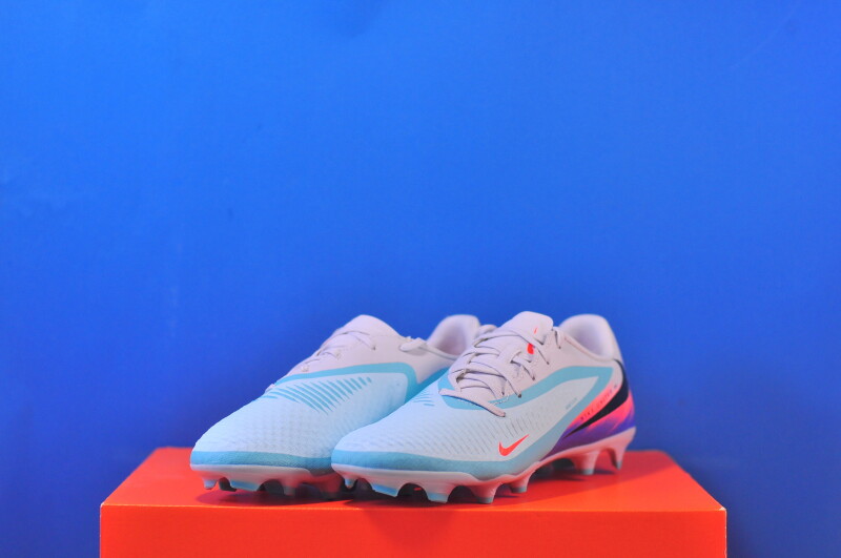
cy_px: 279
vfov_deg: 18.1
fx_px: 1750
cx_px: 420
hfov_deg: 27.0
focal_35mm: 75
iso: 250
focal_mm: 50
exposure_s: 1/320
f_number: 2.5
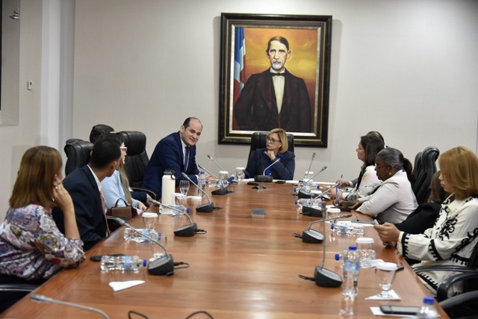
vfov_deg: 23.4
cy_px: 160
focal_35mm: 58
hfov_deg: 34.5
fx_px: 770
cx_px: 239
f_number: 4
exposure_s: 1/60
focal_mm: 58
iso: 2500
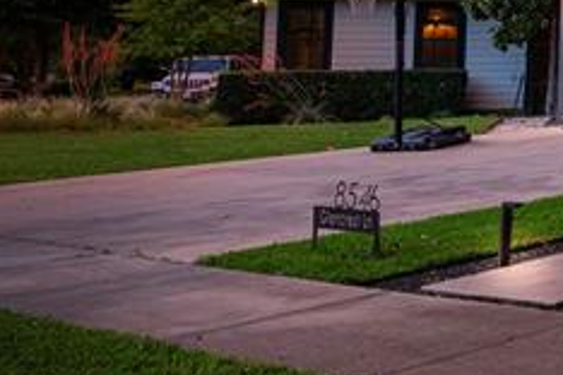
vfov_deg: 18.7
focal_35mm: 70
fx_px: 1095
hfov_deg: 21.0
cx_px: 979
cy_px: -42
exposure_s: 1/2
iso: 100
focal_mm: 16
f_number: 7.1
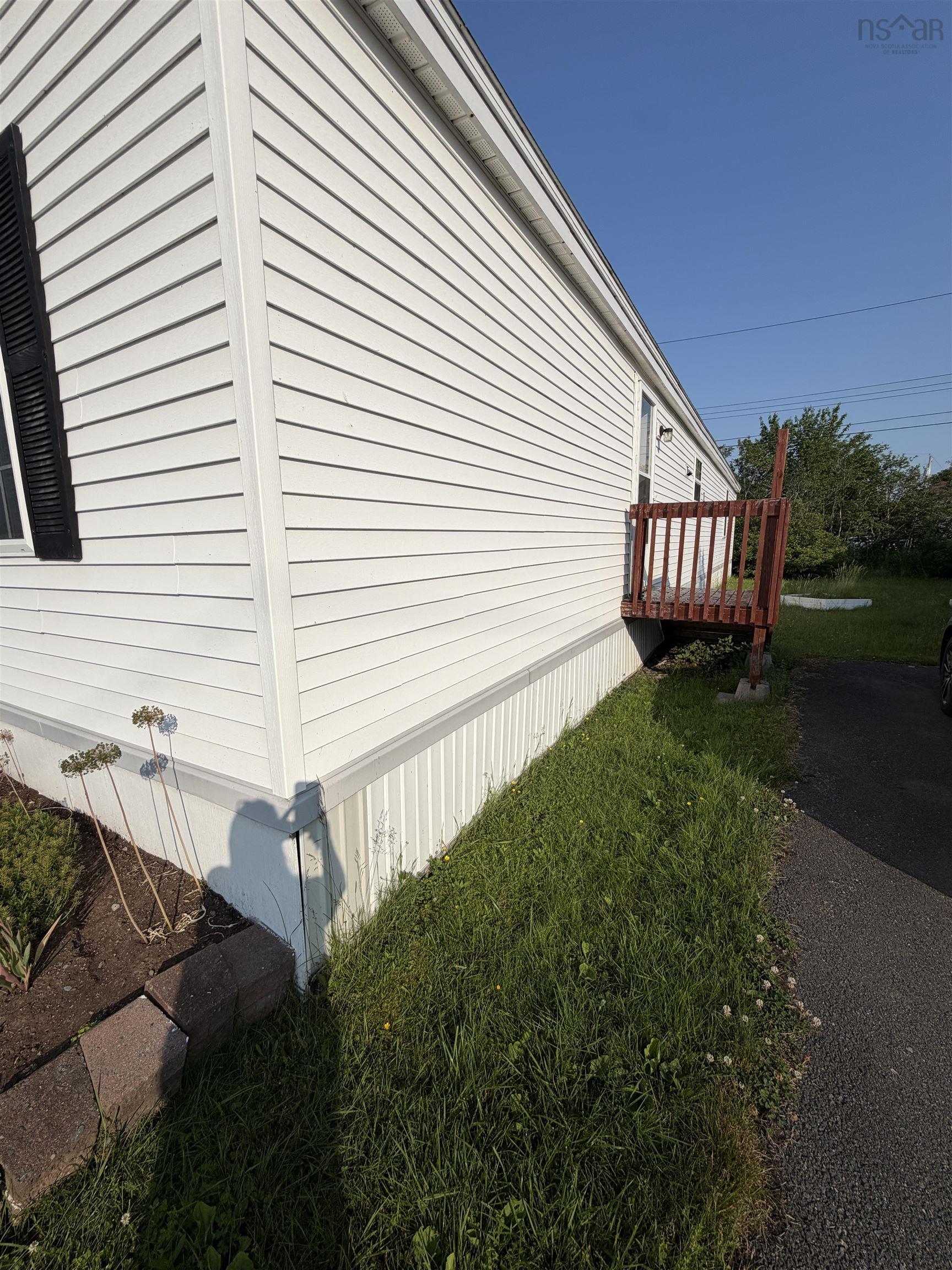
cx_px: 476
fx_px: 513
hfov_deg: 85.7
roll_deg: +2.0
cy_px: 635
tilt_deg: -10.1
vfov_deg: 102.1
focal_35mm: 14
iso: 20
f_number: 2.2
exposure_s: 1/1848
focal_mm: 2.22
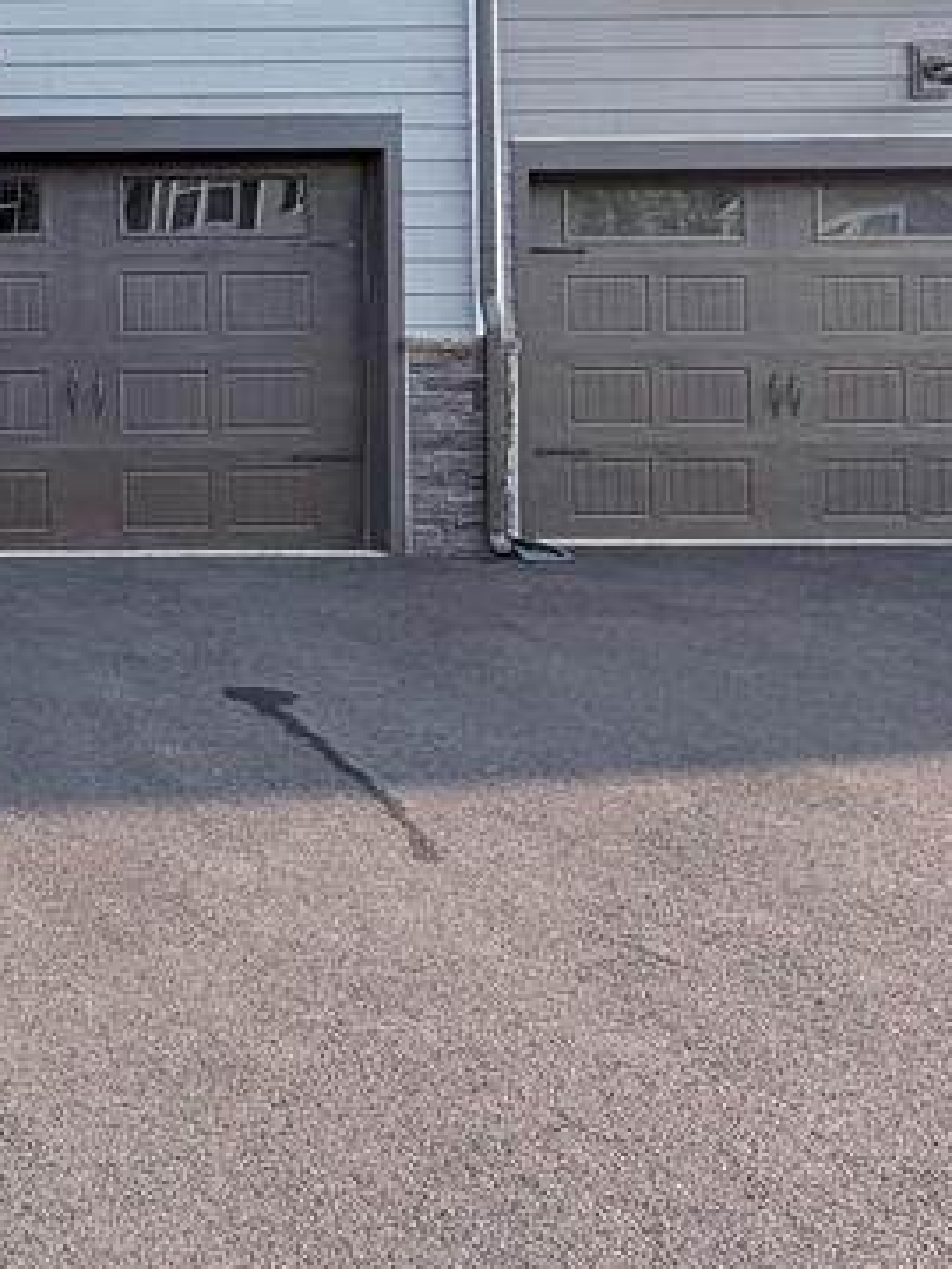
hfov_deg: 28.7
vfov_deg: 43.6
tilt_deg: +2.1
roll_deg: +0.8
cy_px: 345
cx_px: -254
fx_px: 1540
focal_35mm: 42
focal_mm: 2.22
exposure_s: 1/502
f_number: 2.2
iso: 64
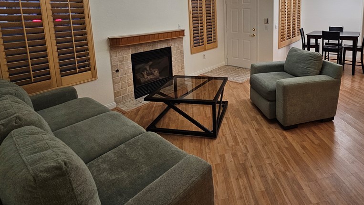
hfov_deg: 88.2
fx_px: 183
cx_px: 221
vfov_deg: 54.2
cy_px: 40
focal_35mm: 19
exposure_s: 1/60
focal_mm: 2.2
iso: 200
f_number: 2.2
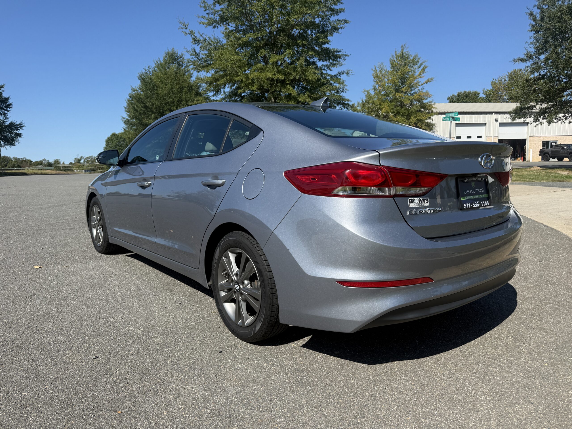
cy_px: 214
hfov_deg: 71.6
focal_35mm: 24
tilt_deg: -5.1
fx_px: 397
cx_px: 286
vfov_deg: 56.8
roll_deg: +1.0
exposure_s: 1/4673
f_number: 1.78
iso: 80
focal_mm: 6.76
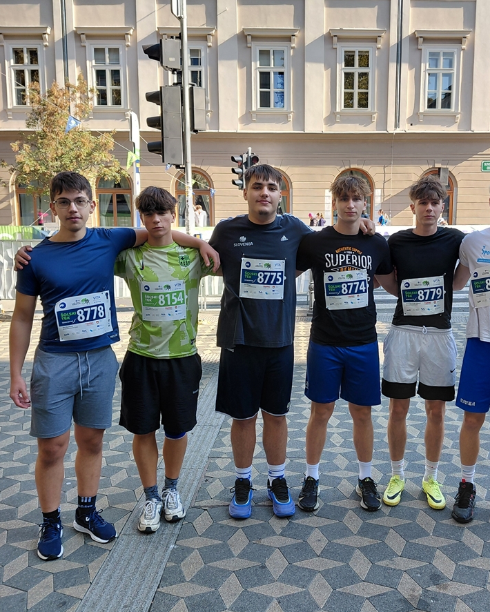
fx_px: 598
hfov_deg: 44.2
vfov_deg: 54.2
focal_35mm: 33
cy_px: 309
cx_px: 308
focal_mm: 4.69
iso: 50
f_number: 1.8
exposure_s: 1/278
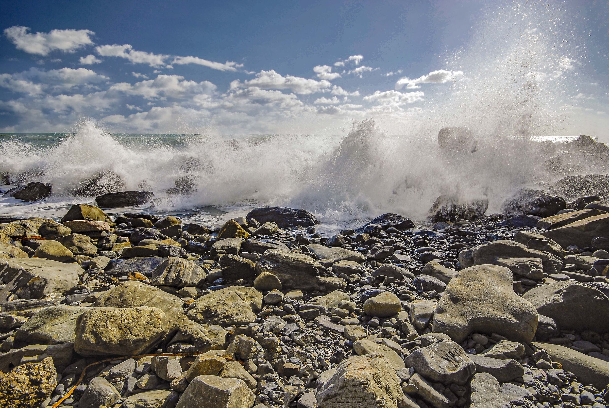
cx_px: 304
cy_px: 204
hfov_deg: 92.4
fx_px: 292
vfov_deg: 69.8
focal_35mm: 17
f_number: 8
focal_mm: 11.5
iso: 100
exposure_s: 1/160
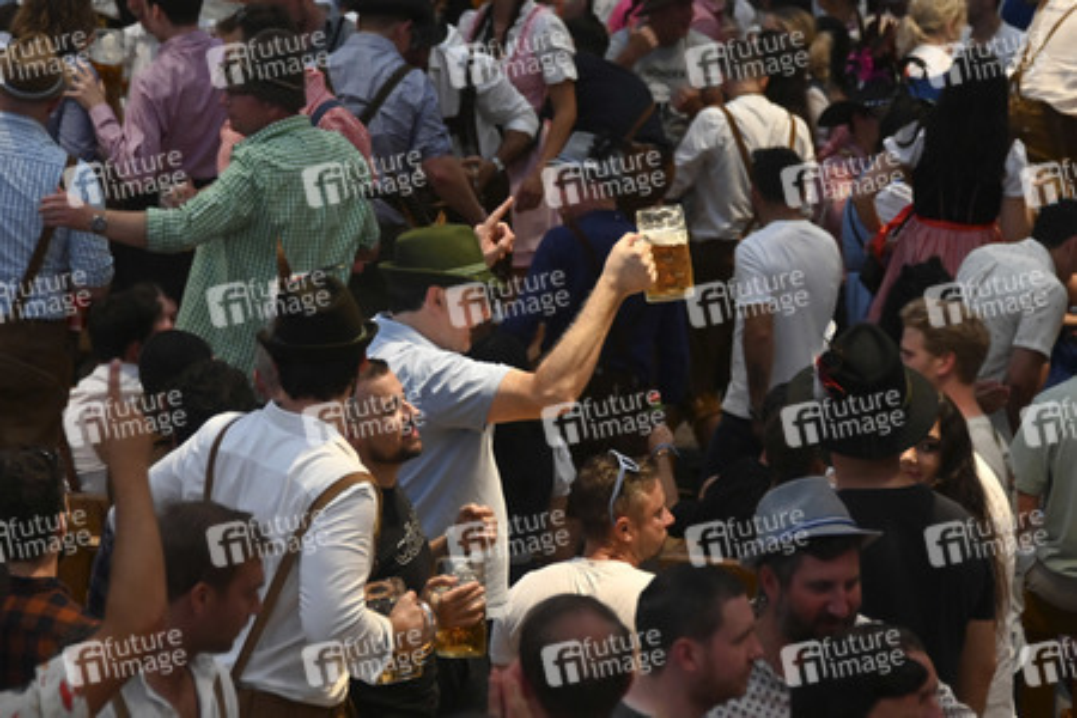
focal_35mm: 225
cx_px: 538
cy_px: 359
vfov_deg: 6.1
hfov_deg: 9.1
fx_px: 6731
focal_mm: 150
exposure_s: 1/200
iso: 4000
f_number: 5.6
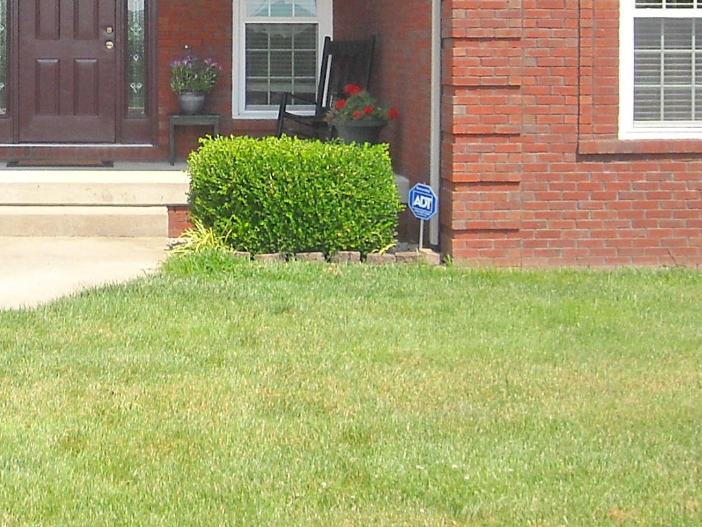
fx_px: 1968
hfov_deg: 19.7
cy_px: 24
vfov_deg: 15.0
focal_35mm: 97
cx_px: 6
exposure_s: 1/201
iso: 64
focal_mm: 5.7
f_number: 5.6
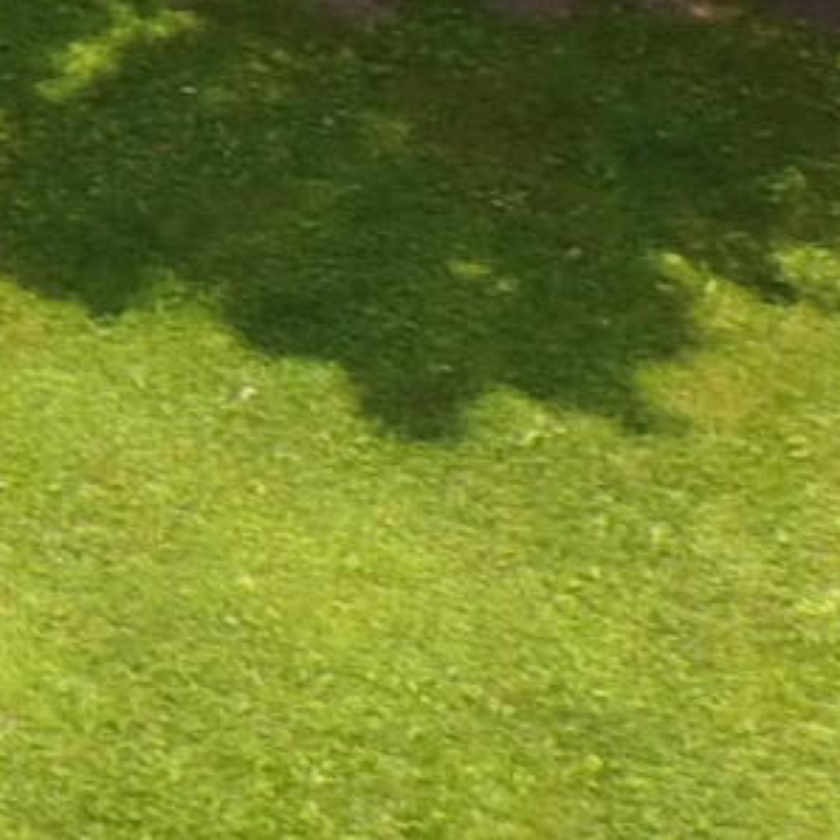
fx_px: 4887
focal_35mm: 178
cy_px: -496
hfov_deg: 8.2
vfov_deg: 9.5
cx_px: -1798
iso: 100
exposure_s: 1/457
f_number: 2.8
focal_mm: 3.61
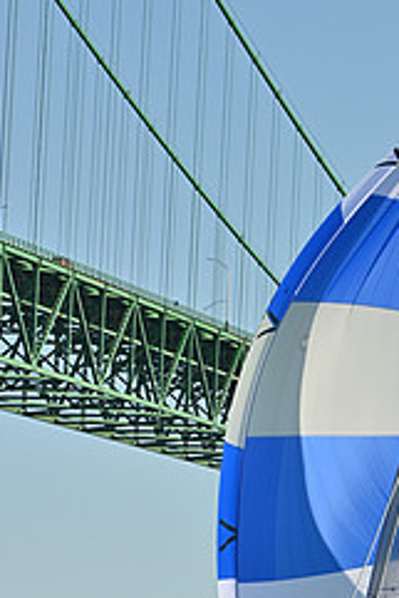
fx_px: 3801
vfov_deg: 9.0
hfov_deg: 6.0
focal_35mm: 229
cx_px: 465
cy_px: 422
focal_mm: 95
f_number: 9
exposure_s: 1/1600
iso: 320
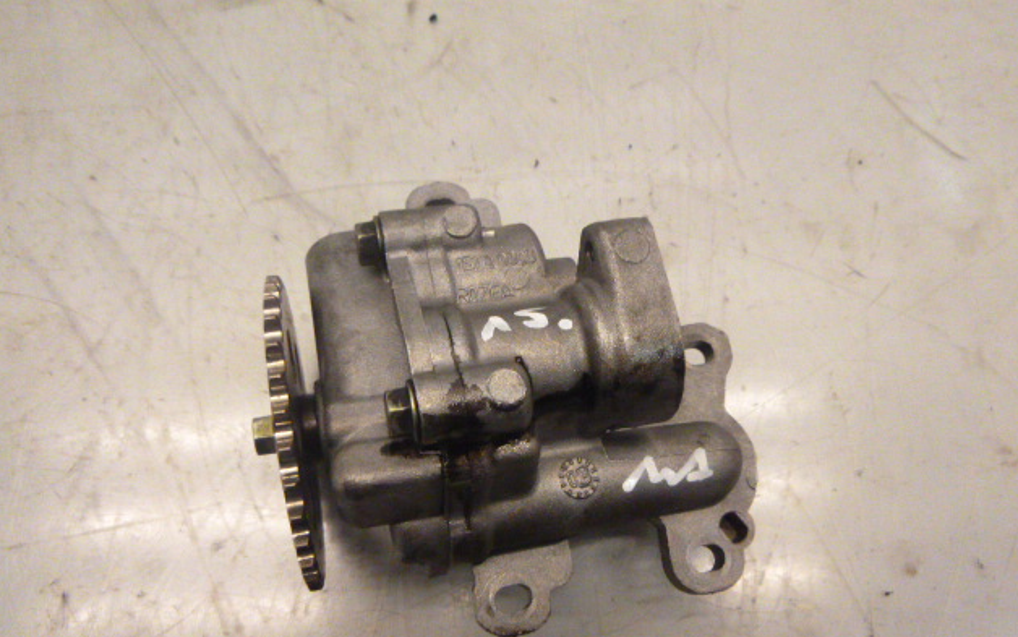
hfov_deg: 68.4
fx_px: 749
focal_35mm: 27
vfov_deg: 45.9
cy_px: 363
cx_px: 504
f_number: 3.9
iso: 800
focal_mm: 4.5
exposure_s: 1/100
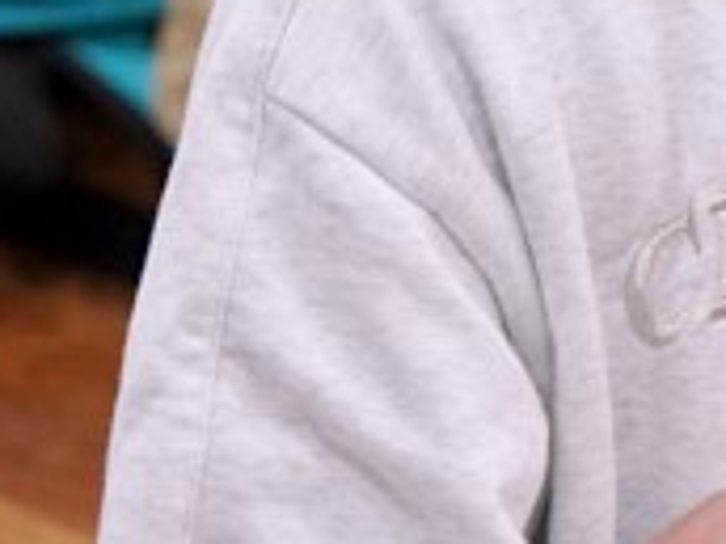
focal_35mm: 613
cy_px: -278
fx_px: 12856
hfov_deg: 3.2
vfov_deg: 2.4
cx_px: 1372
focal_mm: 122
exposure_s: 1/160
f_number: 4
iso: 2000
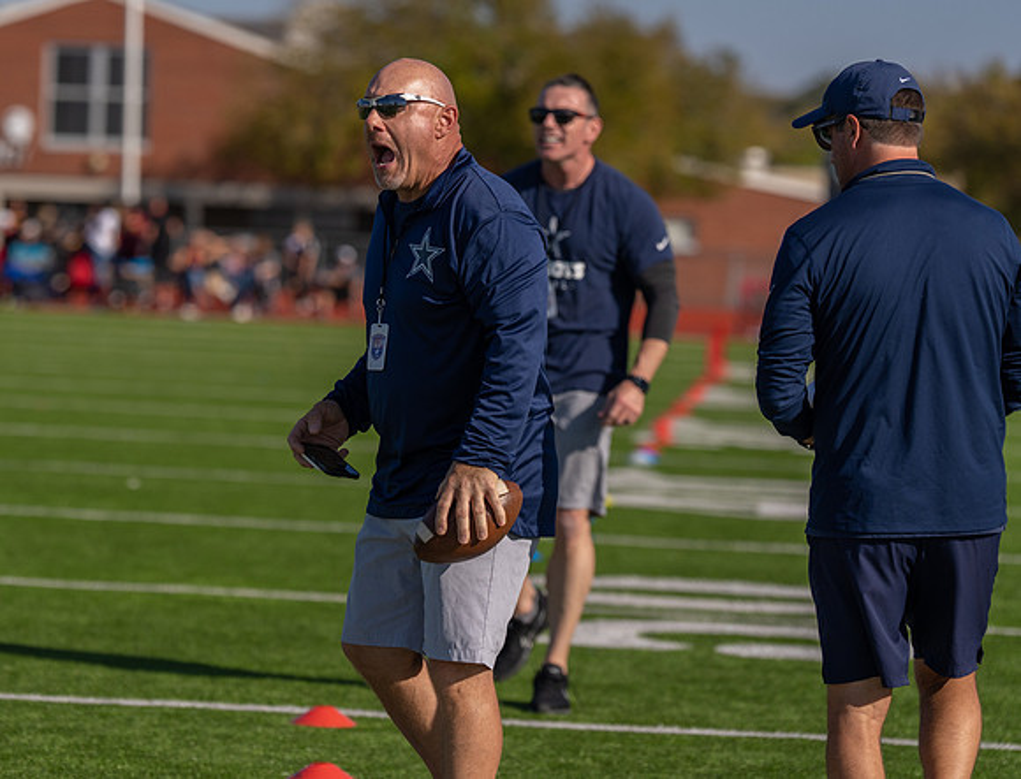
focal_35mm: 173
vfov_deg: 8.7
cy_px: 343
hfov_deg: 11.3
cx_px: 365
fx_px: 5144
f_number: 3.2
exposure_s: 1/4000
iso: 160
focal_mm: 135
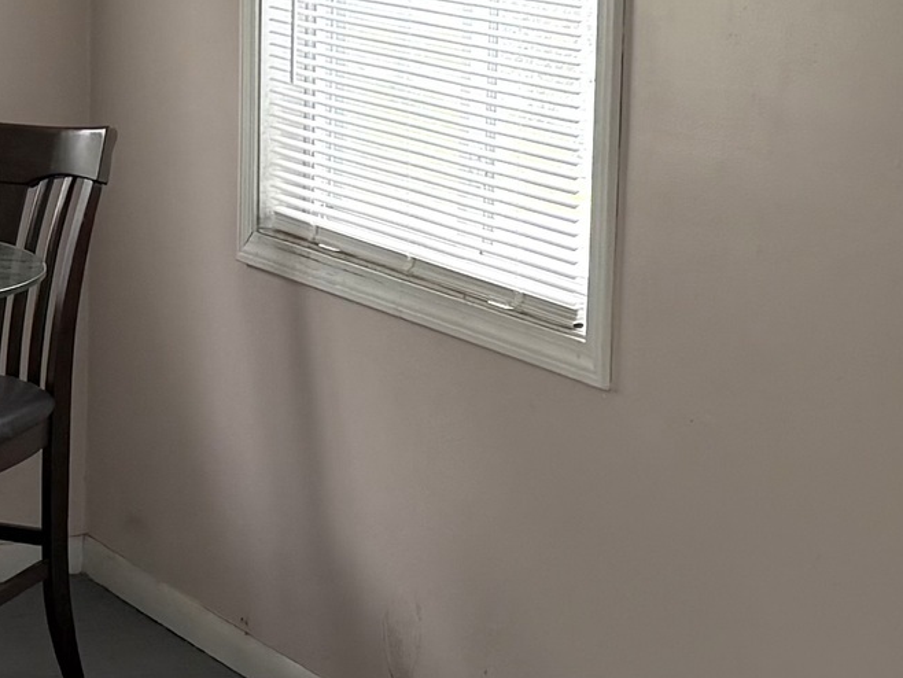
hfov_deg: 17.5
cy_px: 273
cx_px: 563
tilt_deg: -10.7
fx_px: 2923
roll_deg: -1.6
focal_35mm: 112
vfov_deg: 13.2
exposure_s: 1/176
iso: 100
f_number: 1.78
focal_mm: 6.76
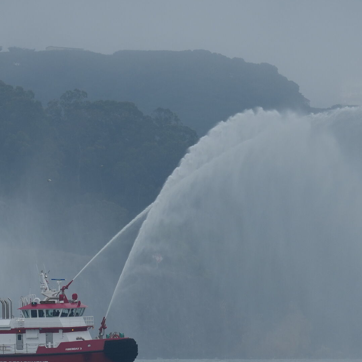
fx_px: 16091
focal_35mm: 1360
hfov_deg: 1.3
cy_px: 262
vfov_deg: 1.3
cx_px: 27
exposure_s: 1/1250
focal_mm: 400
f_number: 4.5
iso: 200
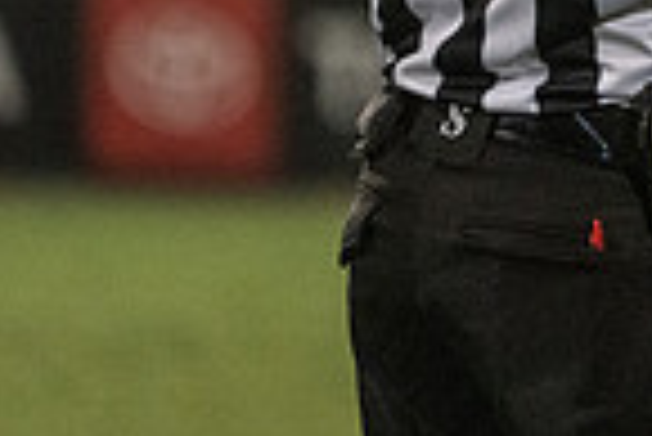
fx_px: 29024
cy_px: -330
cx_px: 940
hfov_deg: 1.3
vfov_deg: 0.9
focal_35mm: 1601
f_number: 5.6
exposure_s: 1/1000
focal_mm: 400
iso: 10000
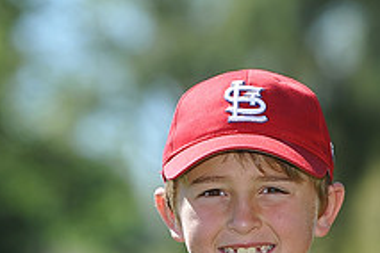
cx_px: 294
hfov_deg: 4.6
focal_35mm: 449
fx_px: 4739
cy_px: 299
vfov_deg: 3.1
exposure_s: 1/800
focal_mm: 165
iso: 200
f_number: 4.5
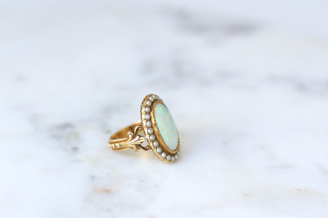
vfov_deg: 11.1
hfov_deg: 16.6
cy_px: 126
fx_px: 1121
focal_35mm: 123
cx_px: 143
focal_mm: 70
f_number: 3.2
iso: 200
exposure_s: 1/125
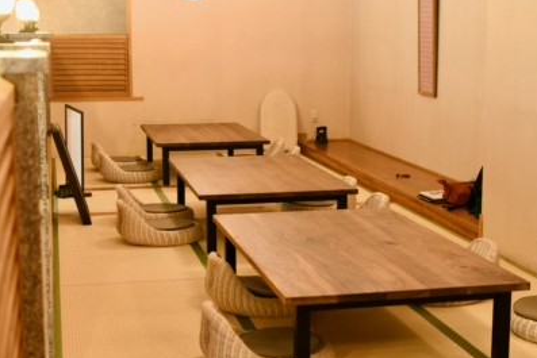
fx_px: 1015
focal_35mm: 68
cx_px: 299
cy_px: 199
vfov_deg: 20.0
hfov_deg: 29.6
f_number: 4.5
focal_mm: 40
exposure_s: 1/5
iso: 110
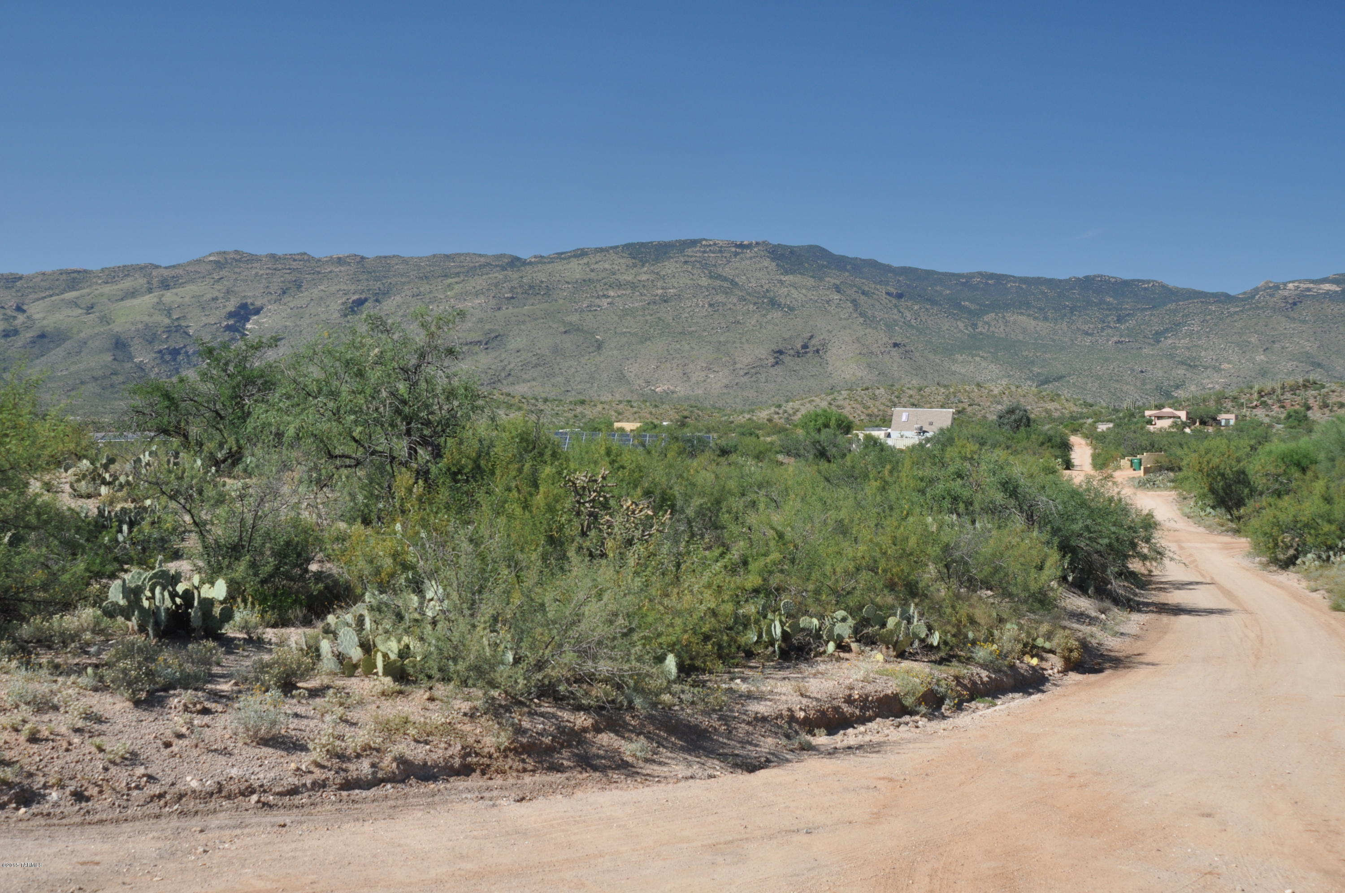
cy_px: 446
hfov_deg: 53.2
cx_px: 672
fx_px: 1343
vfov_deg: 36.8
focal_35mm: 36
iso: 200
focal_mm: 24
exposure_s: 1/250
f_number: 8
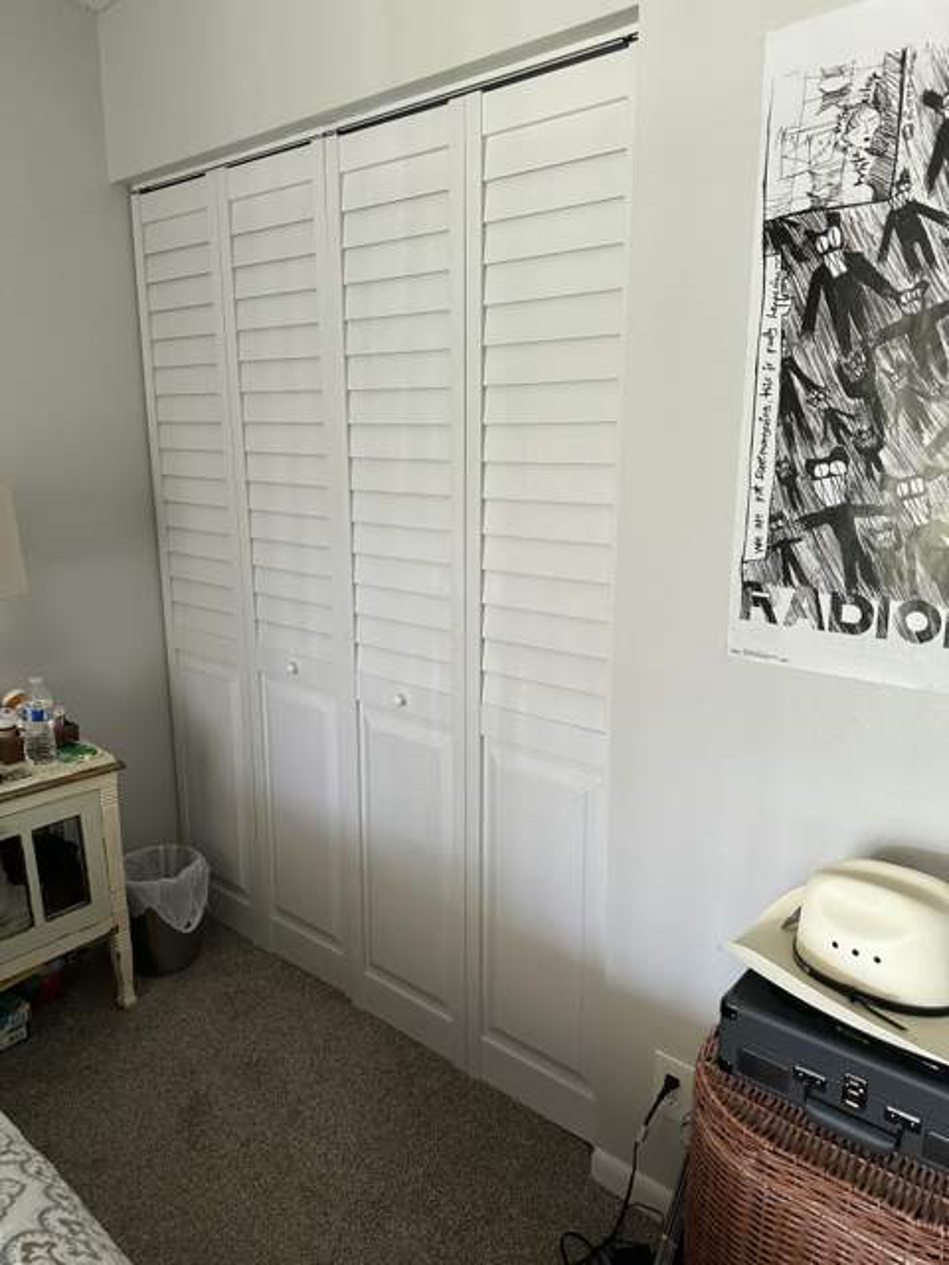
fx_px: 877
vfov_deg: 71.6
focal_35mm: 24
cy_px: 632
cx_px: 474
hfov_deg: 56.8
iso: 400
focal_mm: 6.86
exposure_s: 1/60
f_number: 1.78
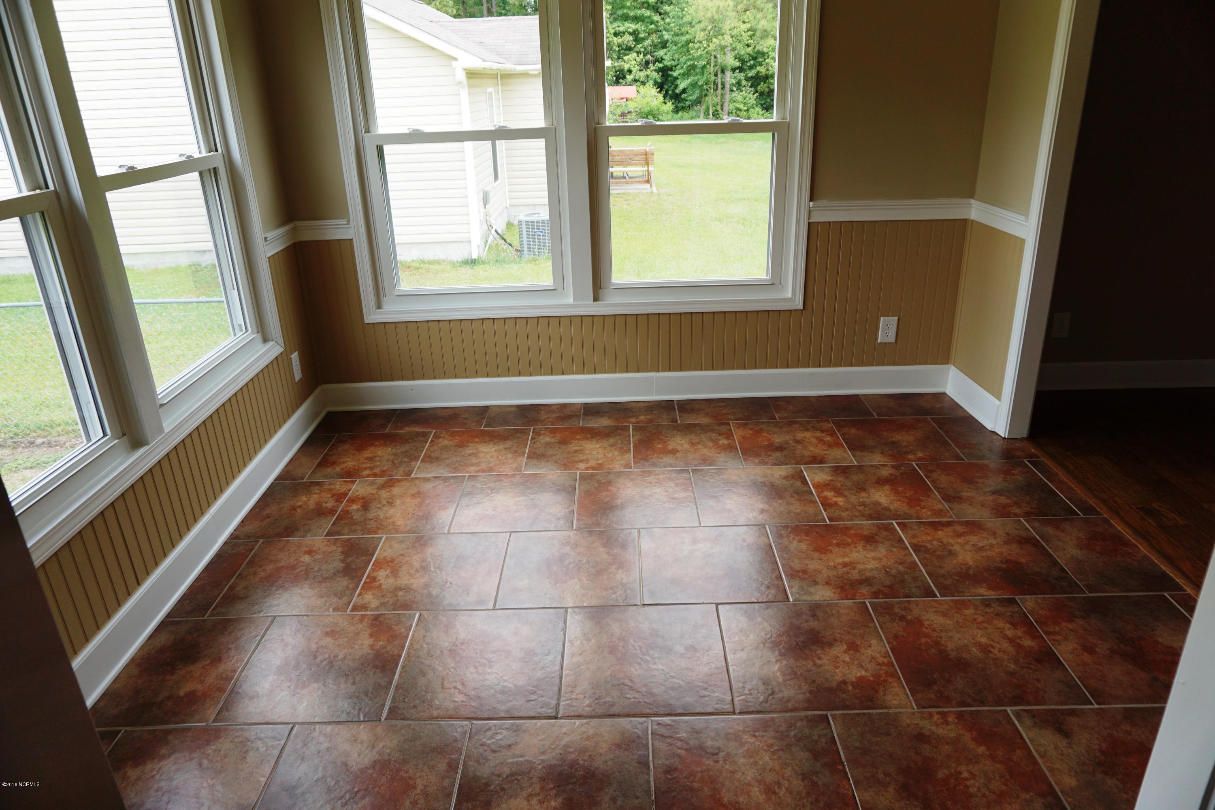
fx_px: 810
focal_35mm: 24
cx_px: 608
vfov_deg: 53.1
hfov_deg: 73.7
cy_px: 405
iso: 100
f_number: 4
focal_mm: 16
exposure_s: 1/160
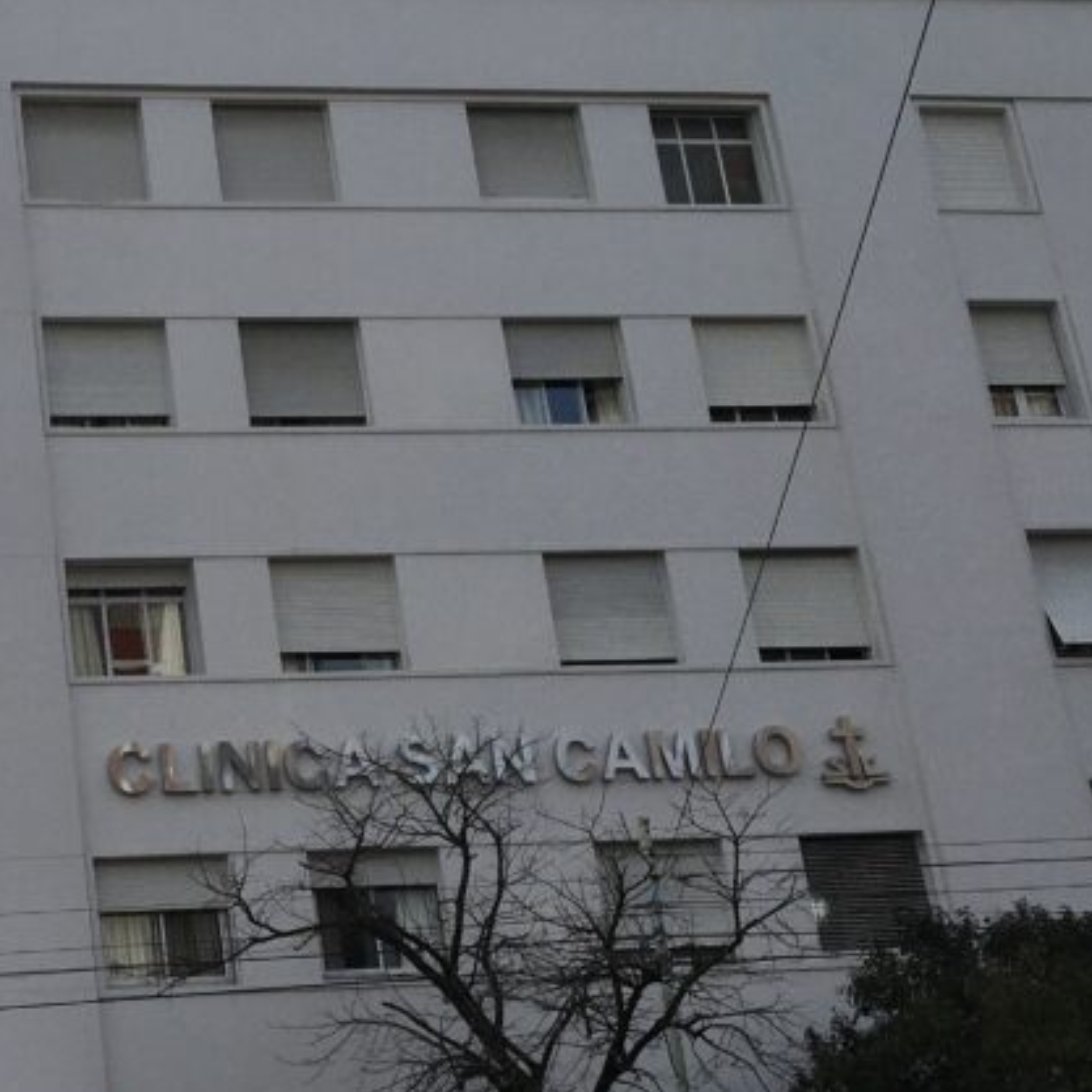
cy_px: 663
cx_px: -24
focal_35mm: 63
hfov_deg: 25.8
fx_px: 2248
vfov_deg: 27.2
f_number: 2.2
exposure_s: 1/1637
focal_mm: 4.15
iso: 25
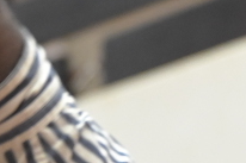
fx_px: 3011
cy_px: 253
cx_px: 487
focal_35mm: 441
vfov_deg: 3.1
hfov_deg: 4.6
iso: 2500
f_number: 2.8
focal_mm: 56
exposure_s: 1/100
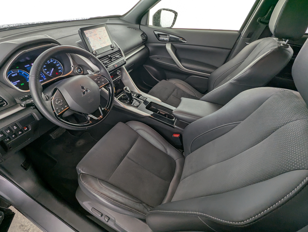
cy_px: 116
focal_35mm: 16
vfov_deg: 78.2
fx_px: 143
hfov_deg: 94.4
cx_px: 154
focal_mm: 2.35
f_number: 2.2
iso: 103
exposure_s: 1/59
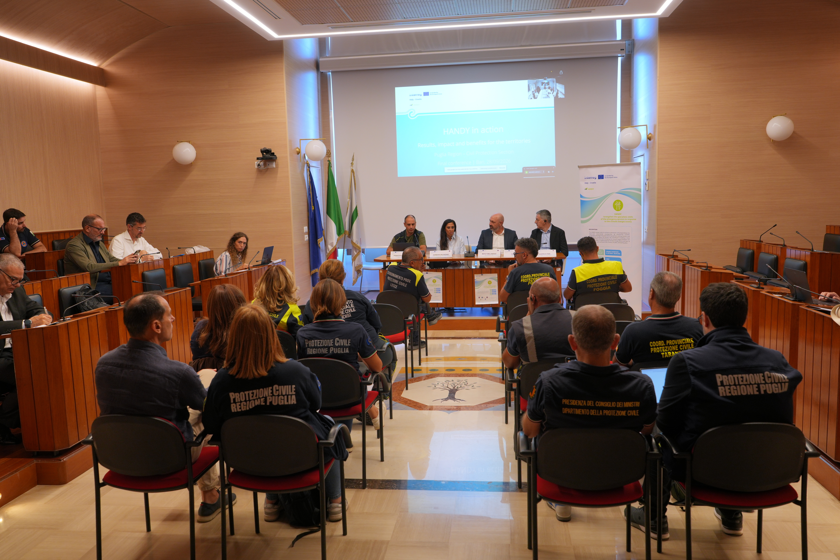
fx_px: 653
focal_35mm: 28
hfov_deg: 65.5
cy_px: 280
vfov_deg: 46.4
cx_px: 420
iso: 400
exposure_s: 1/50
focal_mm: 28
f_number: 4.5
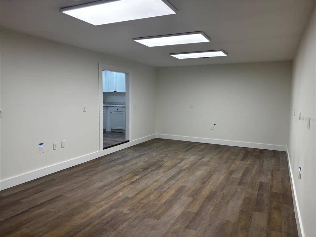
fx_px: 237
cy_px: 118
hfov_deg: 67.3
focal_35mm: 26
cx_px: 158
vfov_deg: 53.1
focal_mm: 5.96
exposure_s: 1/120
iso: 100
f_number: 1.6
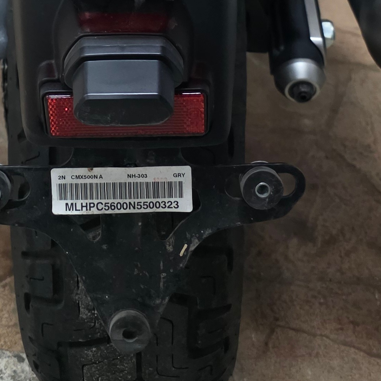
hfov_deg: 22.2
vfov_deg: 20.1
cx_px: 91
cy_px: -146
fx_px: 959
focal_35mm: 77
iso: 1250
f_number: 1.7
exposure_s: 1/120
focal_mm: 6.3
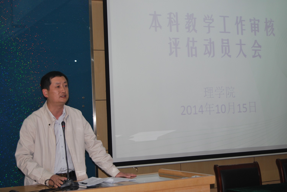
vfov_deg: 21.6
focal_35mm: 63
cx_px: 144
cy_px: 96
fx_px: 503
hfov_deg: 31.9
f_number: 5.3
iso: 200
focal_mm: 42
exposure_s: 1/60
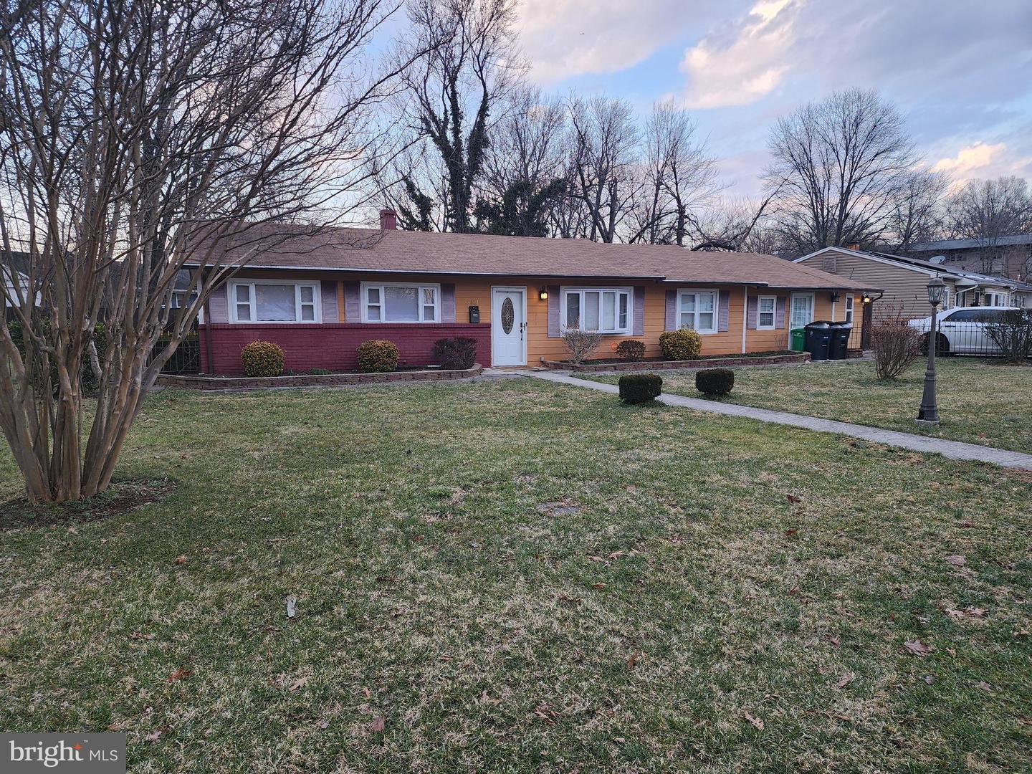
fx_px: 686
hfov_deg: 73.9
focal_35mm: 23
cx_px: 516
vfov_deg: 58.9
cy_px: 387
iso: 50
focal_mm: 6.4
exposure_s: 1/180
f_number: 1.8
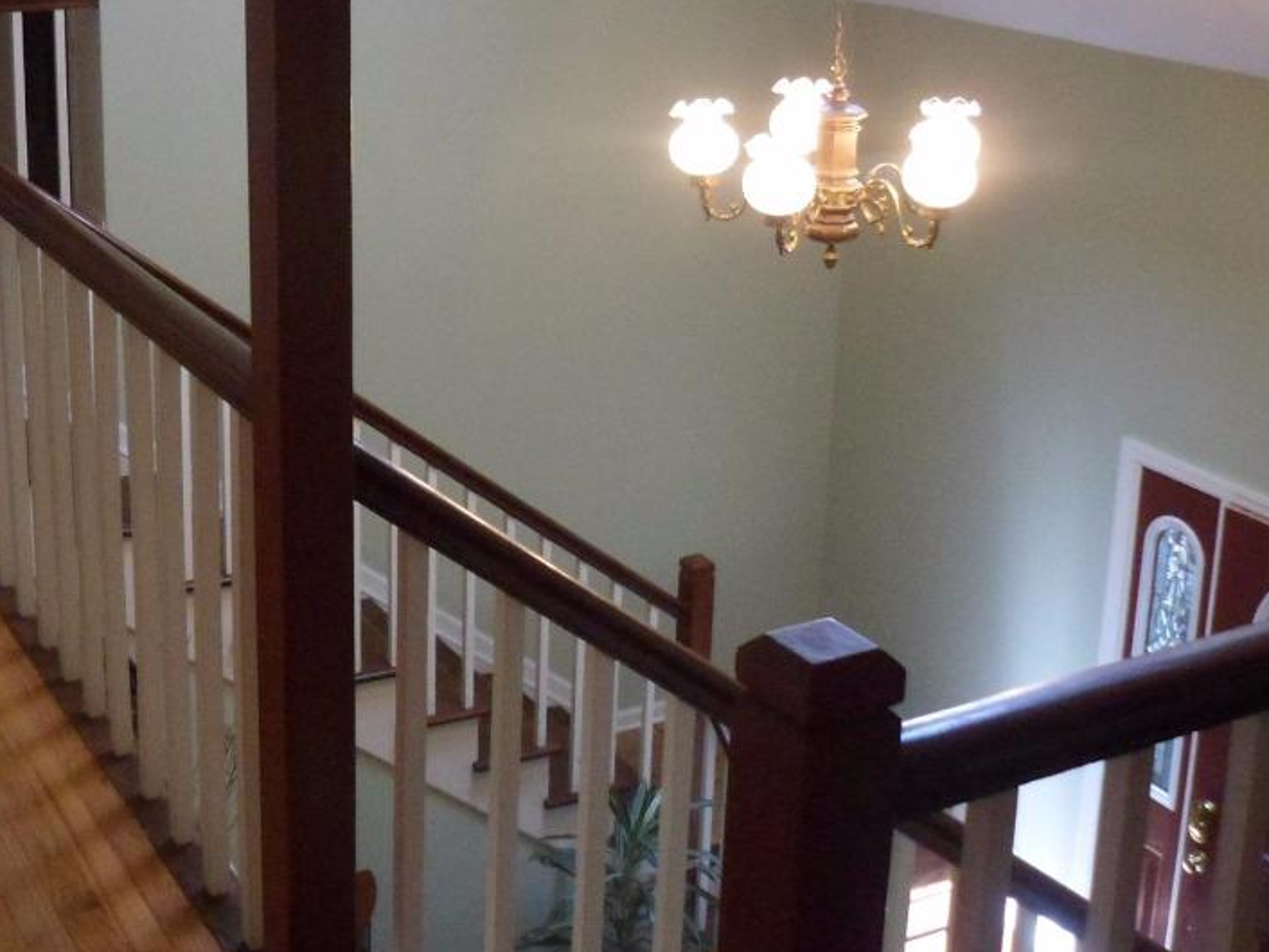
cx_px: 381
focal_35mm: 53
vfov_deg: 27.0
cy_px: 185
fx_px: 1944
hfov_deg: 35.6
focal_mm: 4.9
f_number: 3.3
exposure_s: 1/45
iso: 400
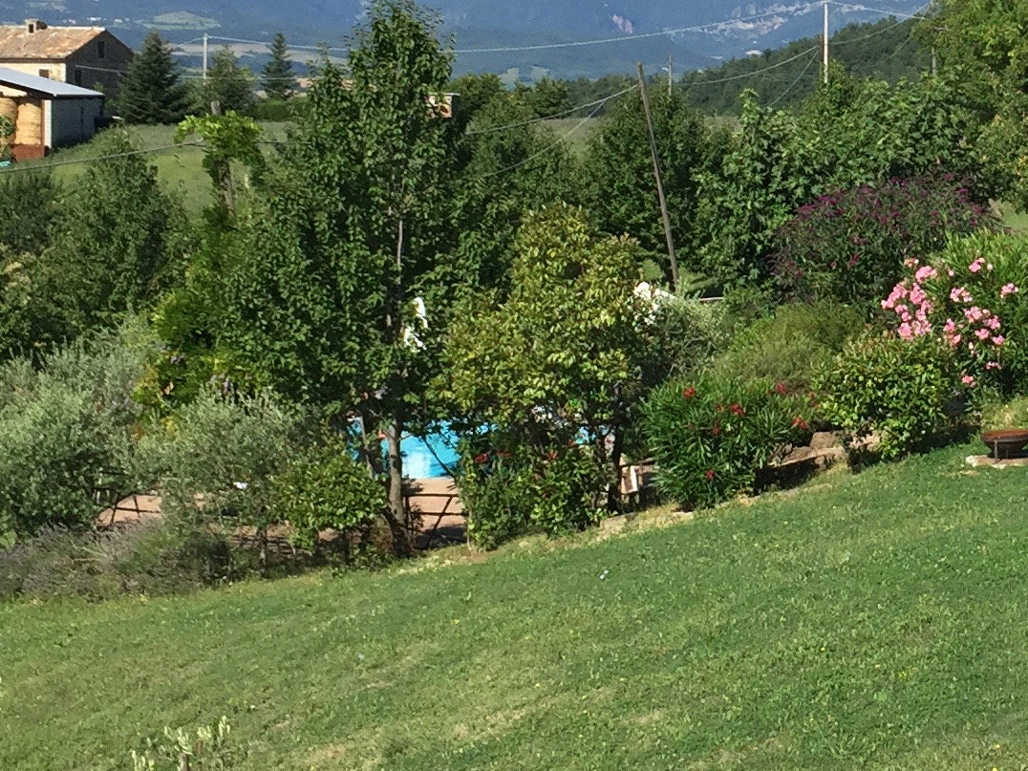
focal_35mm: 88
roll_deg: -1.6
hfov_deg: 21.7
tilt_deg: -0.8
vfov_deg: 16.6
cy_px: 146
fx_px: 2613
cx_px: 945
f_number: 2.2
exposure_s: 1/2083
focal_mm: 4.15
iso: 32
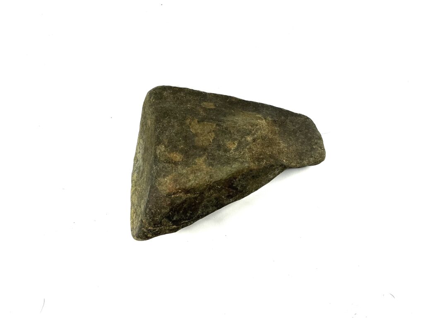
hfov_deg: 61.7
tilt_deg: -86.5
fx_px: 355
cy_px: 159
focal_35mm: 29
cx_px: 212
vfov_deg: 48.2
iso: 16
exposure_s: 1/138
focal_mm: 3
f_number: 1.8
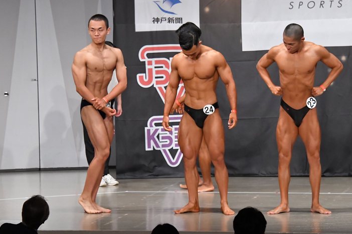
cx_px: 182
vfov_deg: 6.8
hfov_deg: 10.2
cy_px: 118
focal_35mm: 202
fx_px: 1974
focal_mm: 122
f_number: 5.6
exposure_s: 1/400
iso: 6400
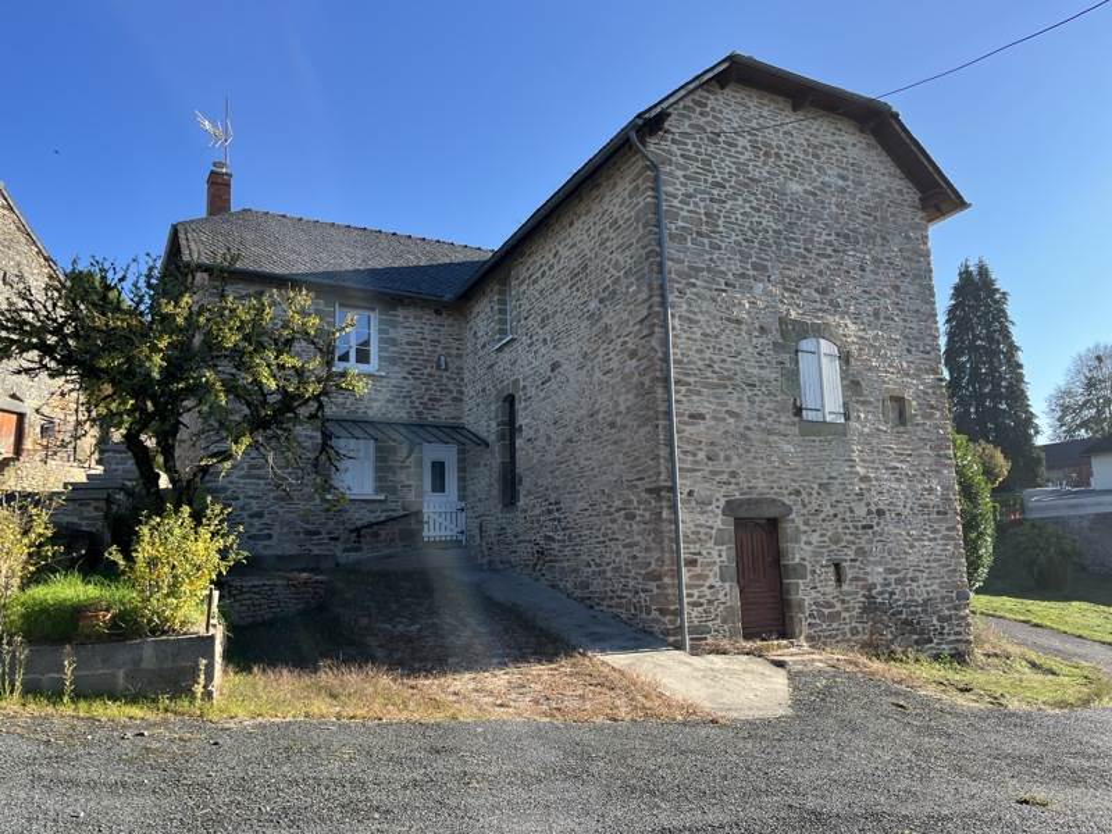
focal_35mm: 26
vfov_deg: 53.1
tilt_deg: +9.4
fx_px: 835
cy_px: 417
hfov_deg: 67.3
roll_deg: +1.1
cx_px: 556
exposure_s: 1/1279
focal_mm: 5.1
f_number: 1.6
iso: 50
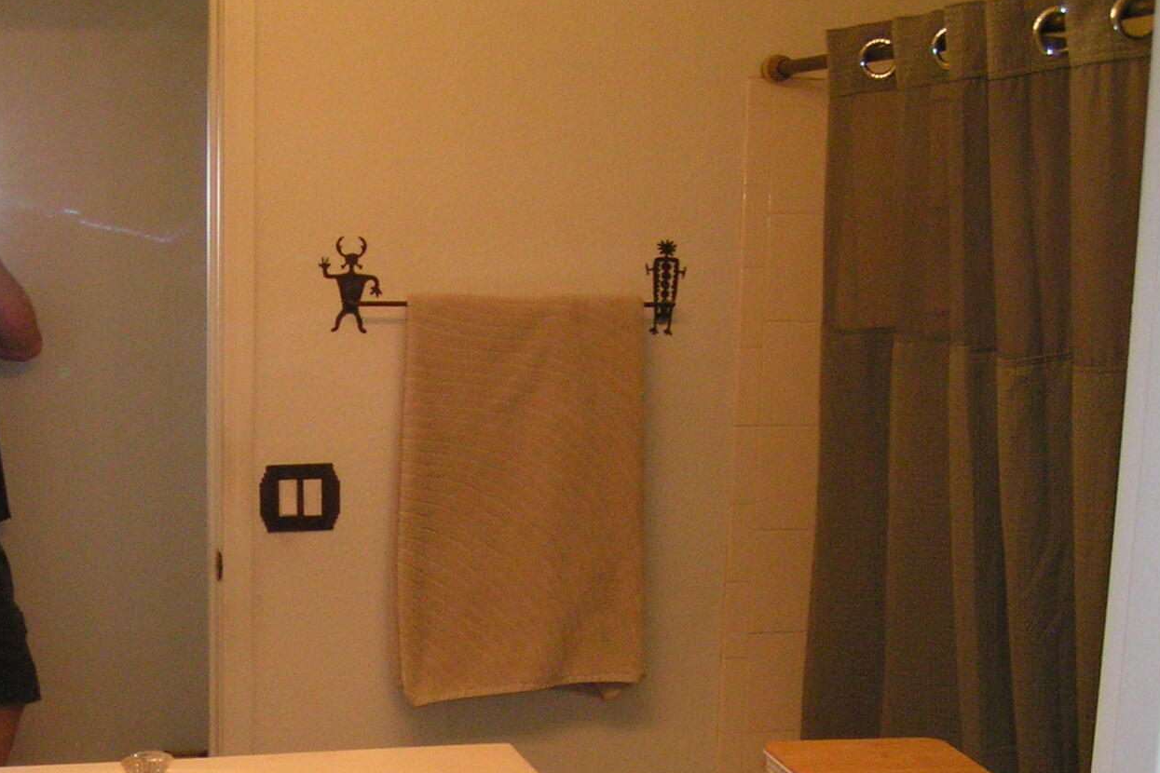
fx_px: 2094
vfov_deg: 20.5
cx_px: 264
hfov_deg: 30.3
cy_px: 691
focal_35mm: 65
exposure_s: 1/40
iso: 200
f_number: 2.8
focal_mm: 5.8
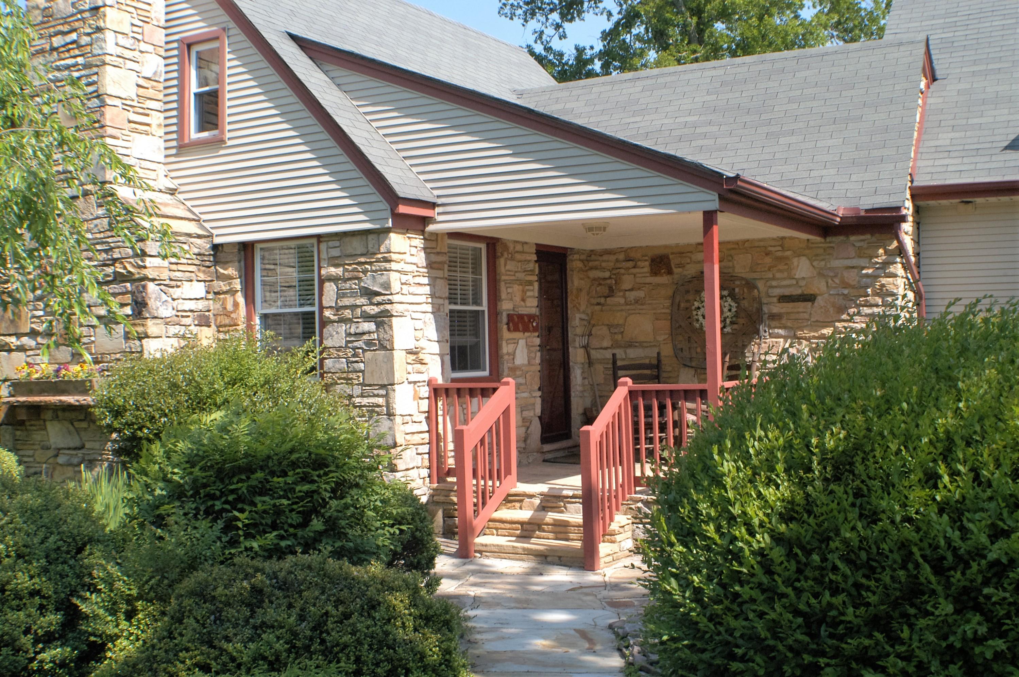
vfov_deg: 25.7
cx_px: 510
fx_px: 1485
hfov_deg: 37.9
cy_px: 338
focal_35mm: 52
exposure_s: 1/320
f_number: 9
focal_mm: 35
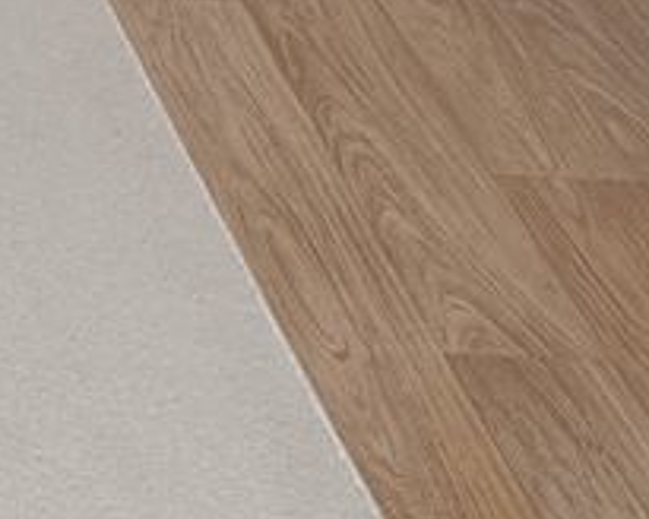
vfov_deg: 13.0
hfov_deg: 15.0
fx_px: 2190
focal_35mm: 114
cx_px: -453
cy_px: 696
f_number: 1.65
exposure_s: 1/50
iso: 1414
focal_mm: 6.14
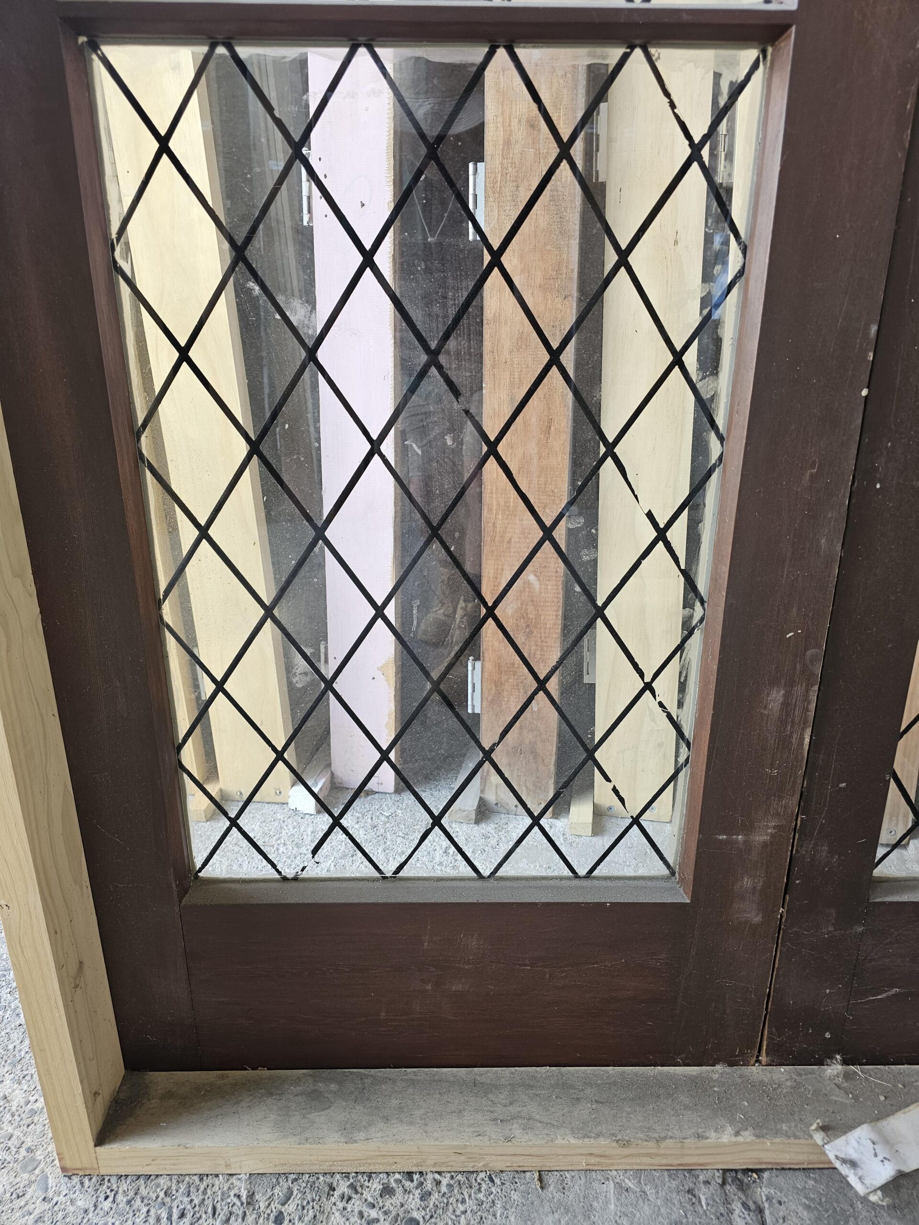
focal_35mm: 23
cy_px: 612
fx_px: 814
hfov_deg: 58.9
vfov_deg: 73.9
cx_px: 460
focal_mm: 6.3
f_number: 1.7
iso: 100
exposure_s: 1/100
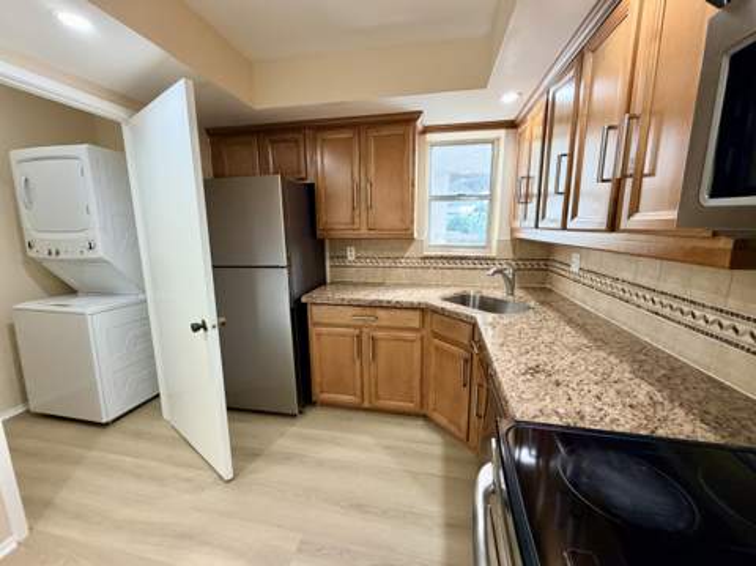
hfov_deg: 102.1
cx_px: 378
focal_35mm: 14
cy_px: 283
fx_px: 305
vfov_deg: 85.6
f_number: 2.2
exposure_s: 1/60
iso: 250
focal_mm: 2.22
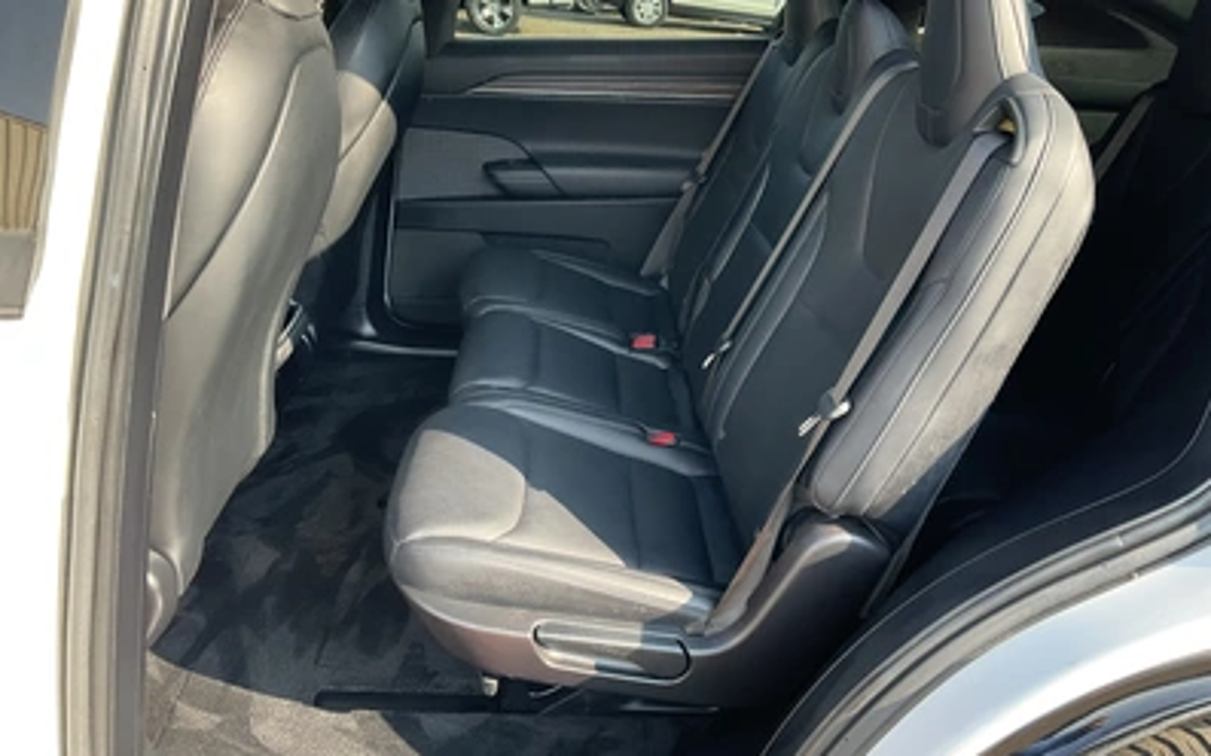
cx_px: 607
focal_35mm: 31
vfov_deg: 40.5
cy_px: 335
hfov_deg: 61.2
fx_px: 1023
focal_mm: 3
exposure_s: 1/128
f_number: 1.8
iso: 32
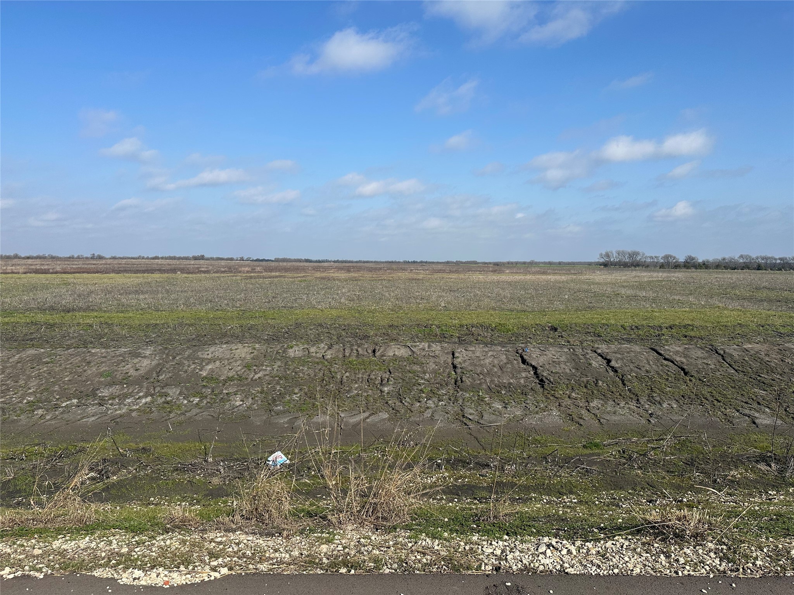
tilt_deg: -2.5
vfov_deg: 56.8
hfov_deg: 71.6
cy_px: 298
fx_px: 550
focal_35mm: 24
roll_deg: -0.1
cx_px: 397
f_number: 1.78
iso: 80
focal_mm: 6.86
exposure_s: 1/5848
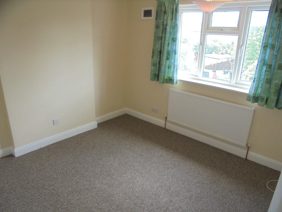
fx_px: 212
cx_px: 141
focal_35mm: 26
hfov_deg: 67.3
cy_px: 106
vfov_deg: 53.1
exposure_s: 1/30
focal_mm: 4.6
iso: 100
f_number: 3.5
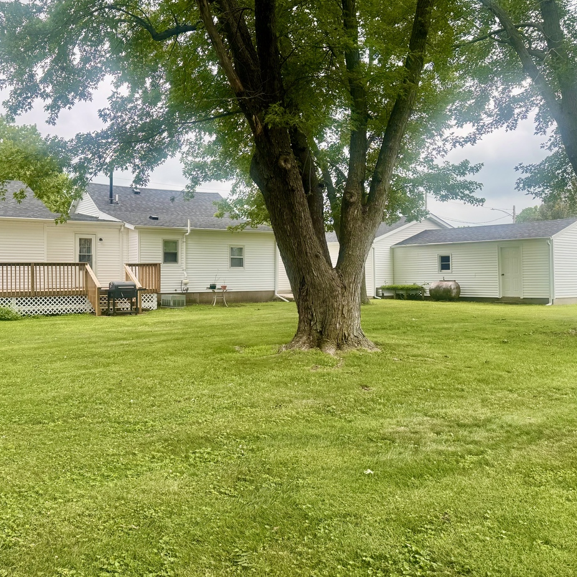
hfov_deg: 49.3
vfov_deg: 49.7
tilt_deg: +1.2
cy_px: 267
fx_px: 622
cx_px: 222
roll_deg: +1.0
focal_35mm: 33
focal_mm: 6.76
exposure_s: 1/980
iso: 80
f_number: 1.78
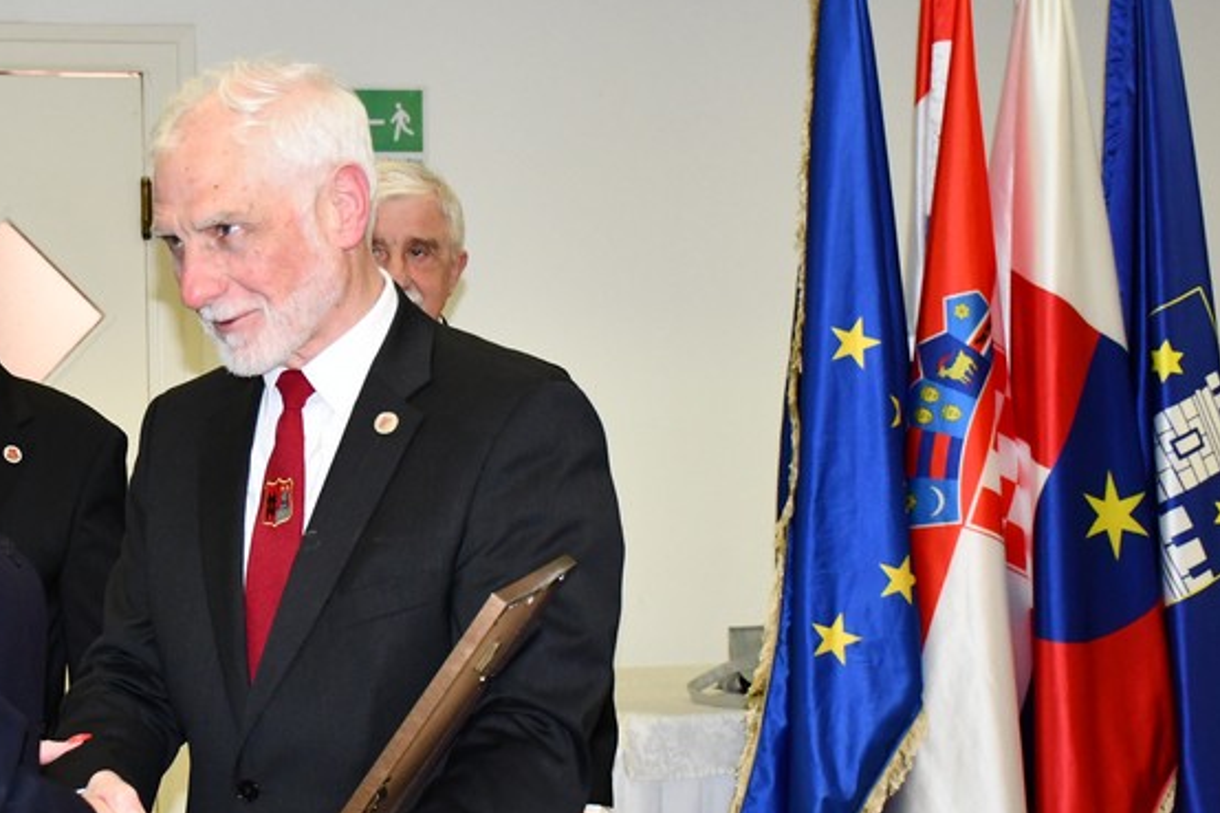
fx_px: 2507
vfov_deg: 18.4
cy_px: 409
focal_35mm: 74
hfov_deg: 26.8
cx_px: 247
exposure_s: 1/60
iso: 2000
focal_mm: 27
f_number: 4
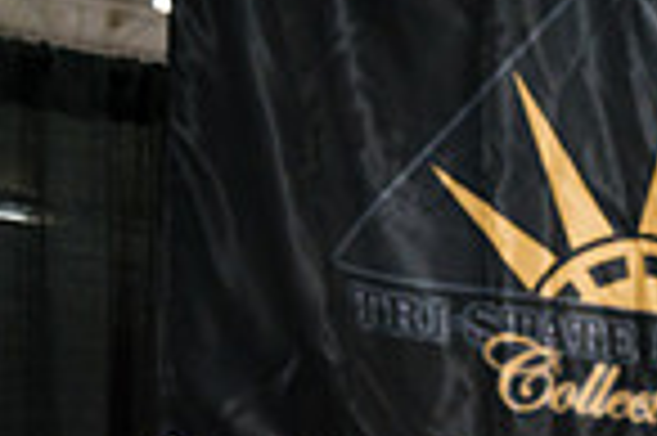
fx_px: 2096
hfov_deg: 15.7
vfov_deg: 11.2
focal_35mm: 115
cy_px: 760
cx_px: 1120
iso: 3200
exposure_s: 1/200
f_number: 4
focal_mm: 29
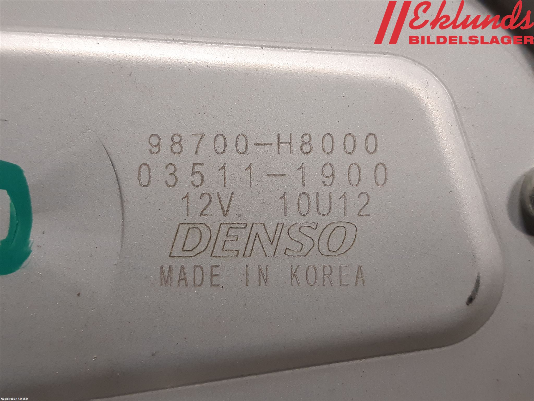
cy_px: 200
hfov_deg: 67.3
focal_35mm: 26
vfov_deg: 53.1
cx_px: 267
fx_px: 401
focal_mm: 3.93
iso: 160
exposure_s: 1/50
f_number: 1.7
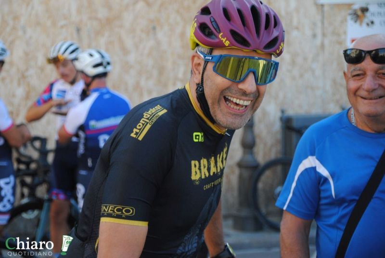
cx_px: 192
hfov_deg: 18.2
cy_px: 129
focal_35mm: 112
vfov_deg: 12.2
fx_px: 1204
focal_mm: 75
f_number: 5.3
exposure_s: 1/320
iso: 400
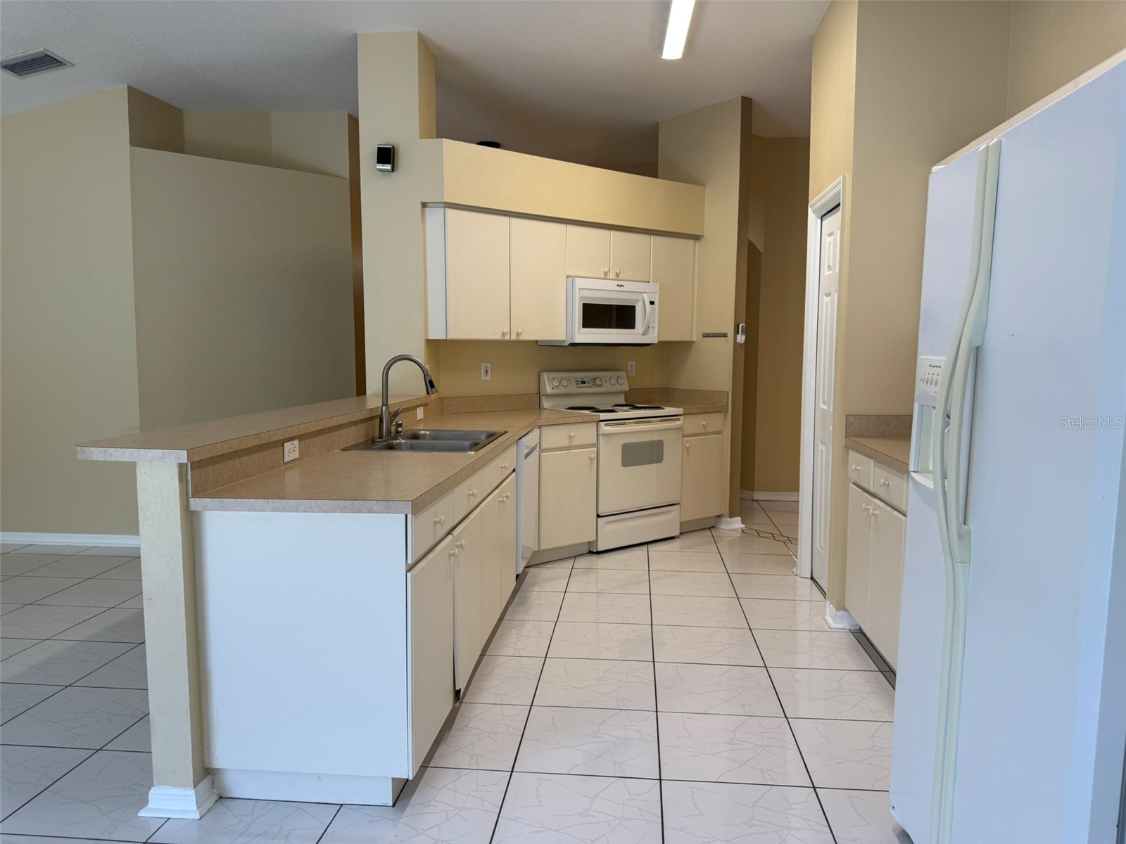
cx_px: 563
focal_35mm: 24
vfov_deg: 56.8
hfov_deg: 71.6
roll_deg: -0.1
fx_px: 781
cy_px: 422
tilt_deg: -4.3
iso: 125
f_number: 1.78
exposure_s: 1/120
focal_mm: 6.76
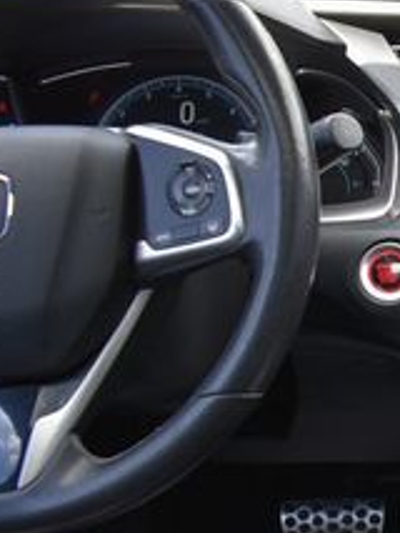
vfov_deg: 24.8
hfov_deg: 15.4
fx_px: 1201
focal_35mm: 78
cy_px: 389
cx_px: 782
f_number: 3.5
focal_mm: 18
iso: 400
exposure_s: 1/250
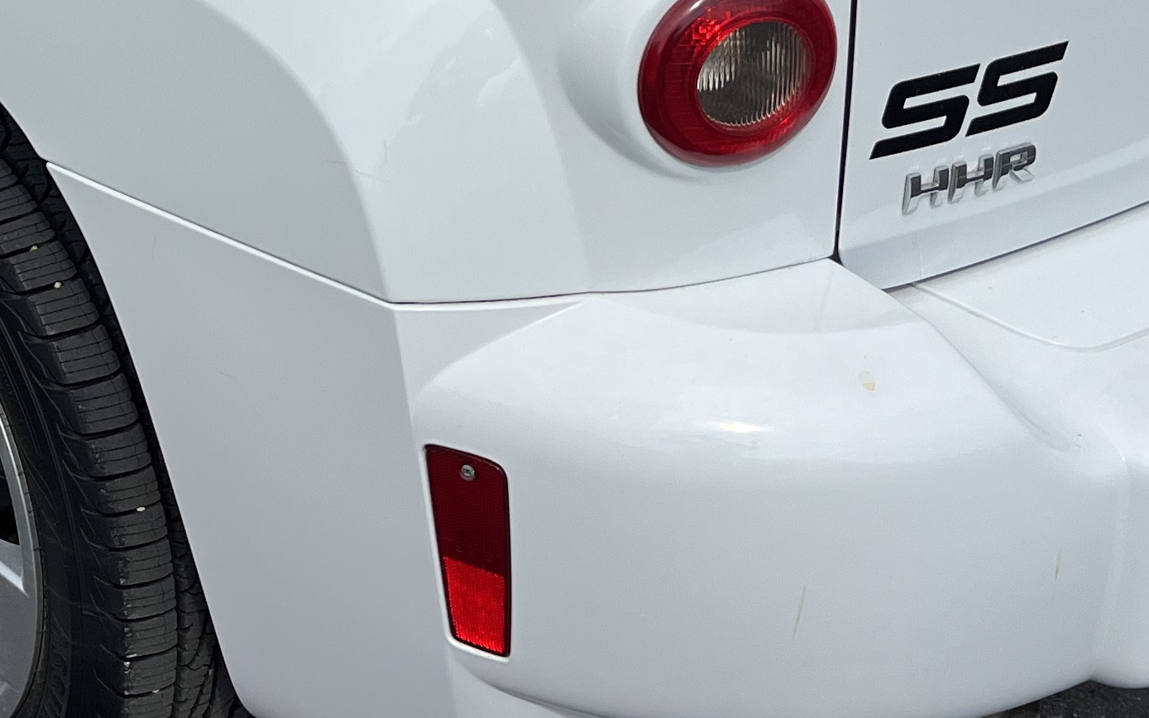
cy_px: -217
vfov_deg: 15.5
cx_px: 230
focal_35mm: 80
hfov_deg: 25.4
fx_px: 2505
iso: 50
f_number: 1.6
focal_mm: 5.1
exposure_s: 1/7353
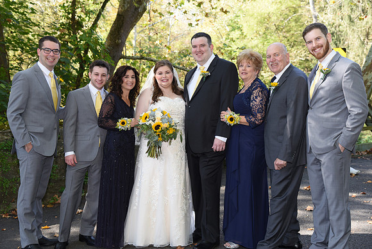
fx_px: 537
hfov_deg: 38.2
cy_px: 124
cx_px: 186
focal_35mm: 52
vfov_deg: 26.0
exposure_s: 1/200
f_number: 5
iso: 640
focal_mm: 52
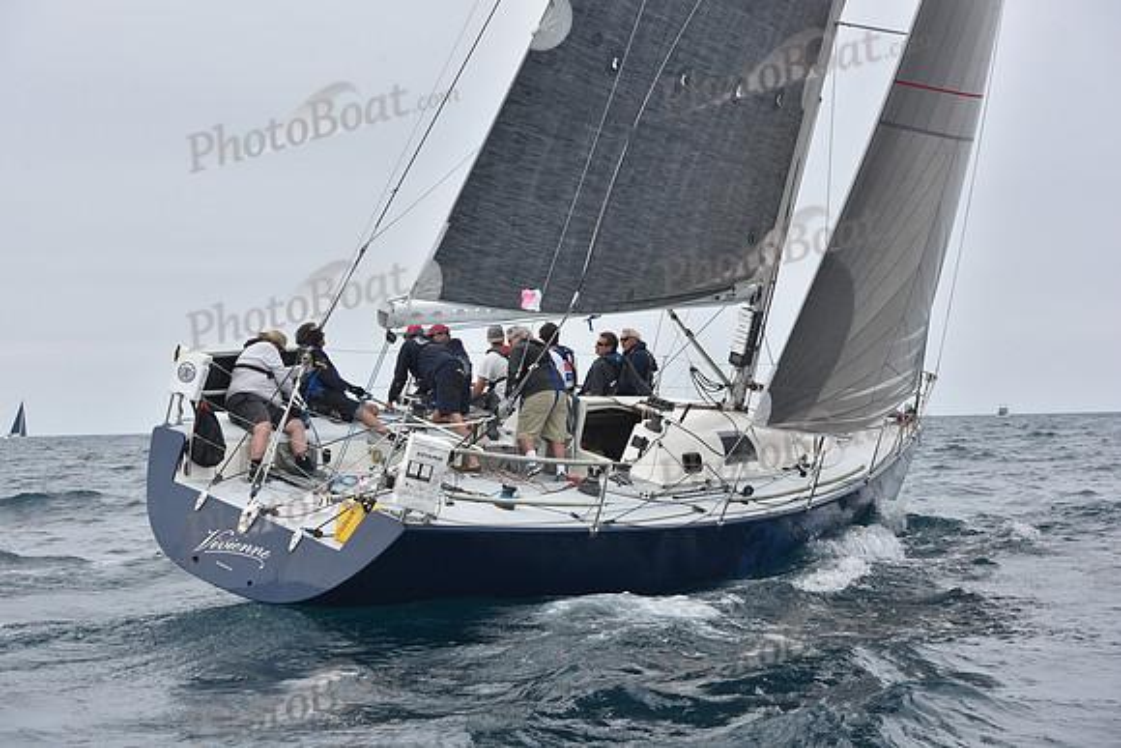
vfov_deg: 19.5
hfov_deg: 28.8
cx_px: 560
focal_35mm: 70
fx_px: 2180
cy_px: 374
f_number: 8
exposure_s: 1/800
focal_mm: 70
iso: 250
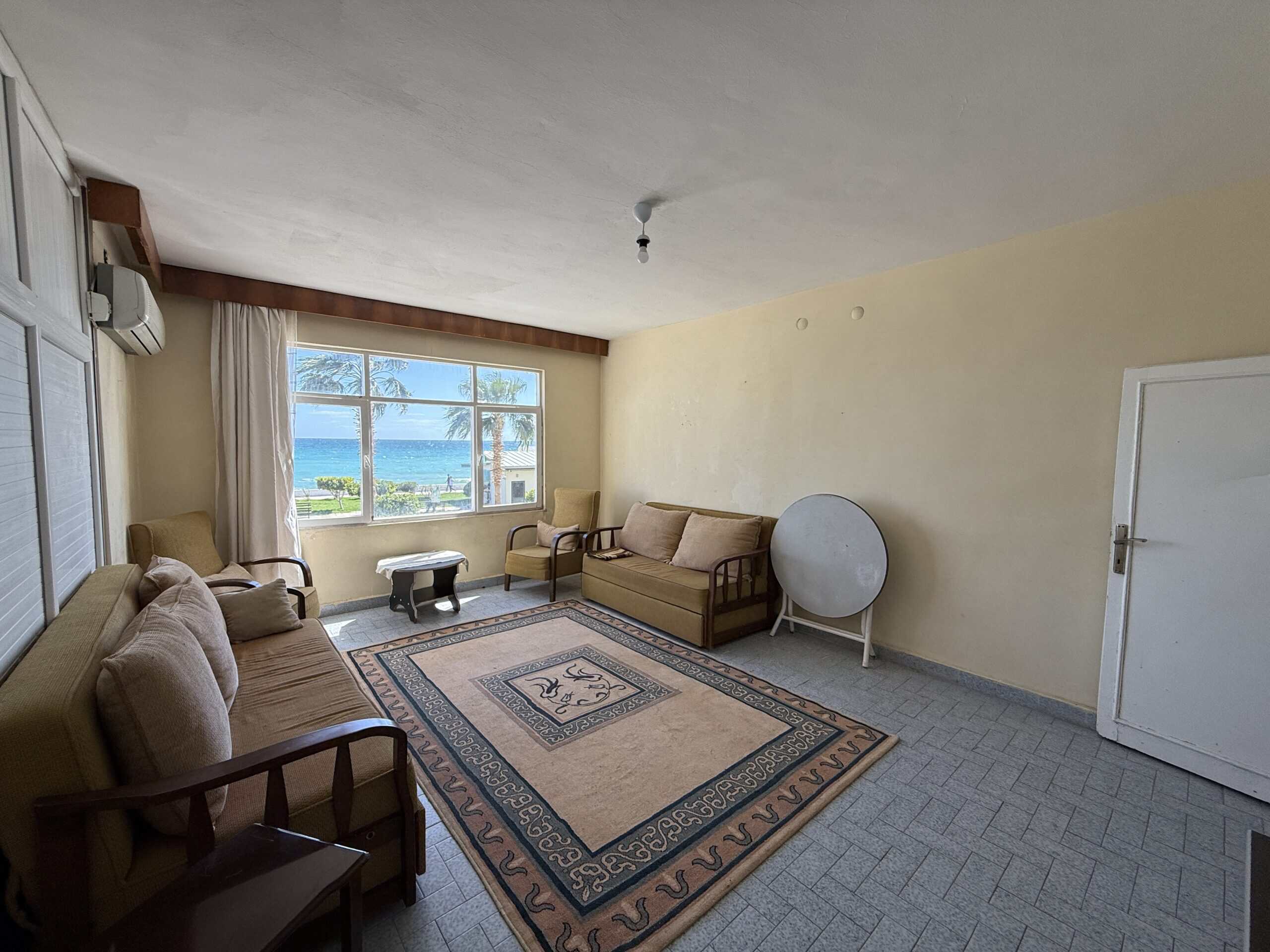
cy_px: 476
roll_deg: -0.8
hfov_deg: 102.1
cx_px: 635
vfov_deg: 85.7
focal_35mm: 14
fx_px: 514
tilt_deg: -3.4
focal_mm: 2.22
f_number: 2.2
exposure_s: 1/400
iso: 64
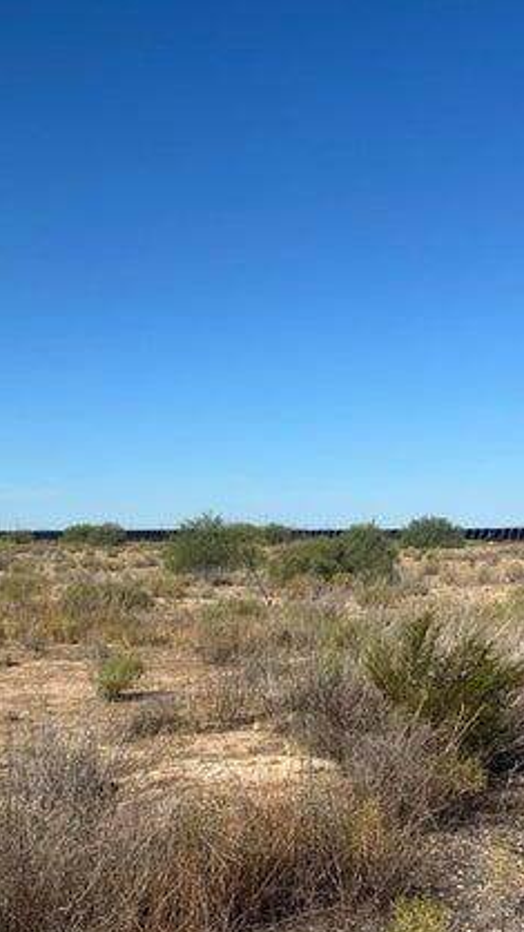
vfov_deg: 49.8
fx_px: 988
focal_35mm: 40
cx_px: 245
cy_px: 602
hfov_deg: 29.7
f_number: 1.78
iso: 80
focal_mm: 6.86
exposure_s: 1/6211
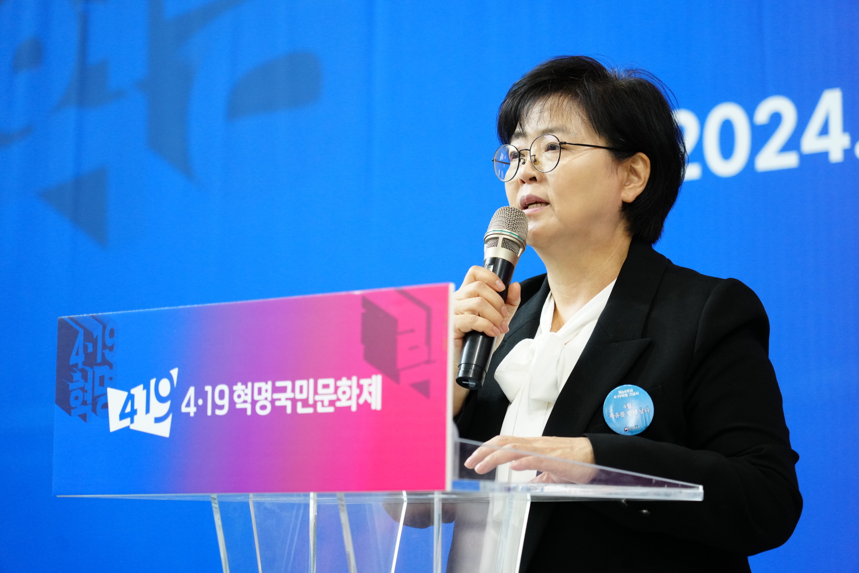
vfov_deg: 13.0
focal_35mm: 105
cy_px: 286
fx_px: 2505
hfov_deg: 19.5
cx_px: 430
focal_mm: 105
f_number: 4
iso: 2500
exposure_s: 1/200
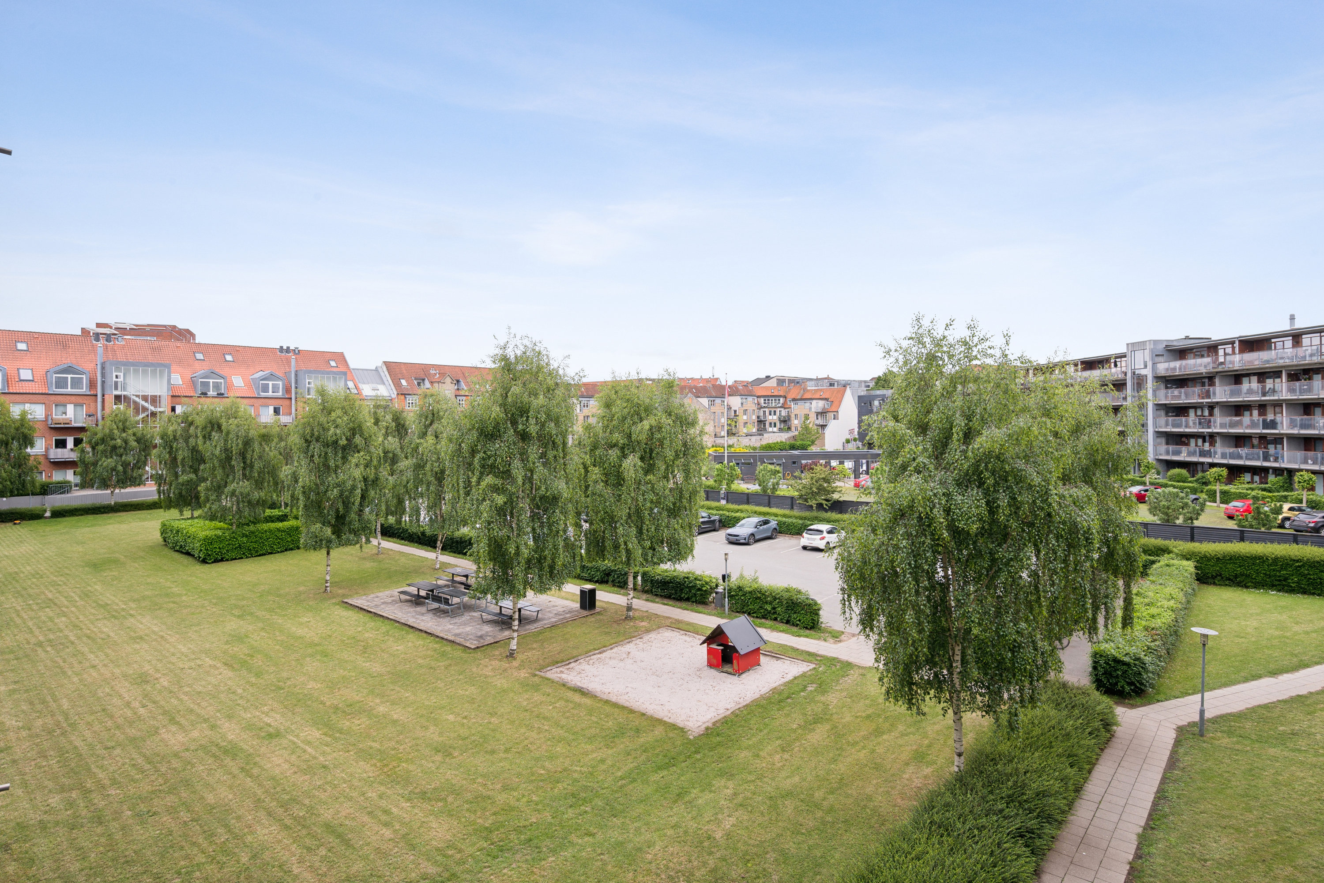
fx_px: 662
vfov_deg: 67.4
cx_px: 662
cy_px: 442
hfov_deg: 90.0
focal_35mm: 18
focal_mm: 18
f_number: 6.3
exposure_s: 1/125
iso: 100
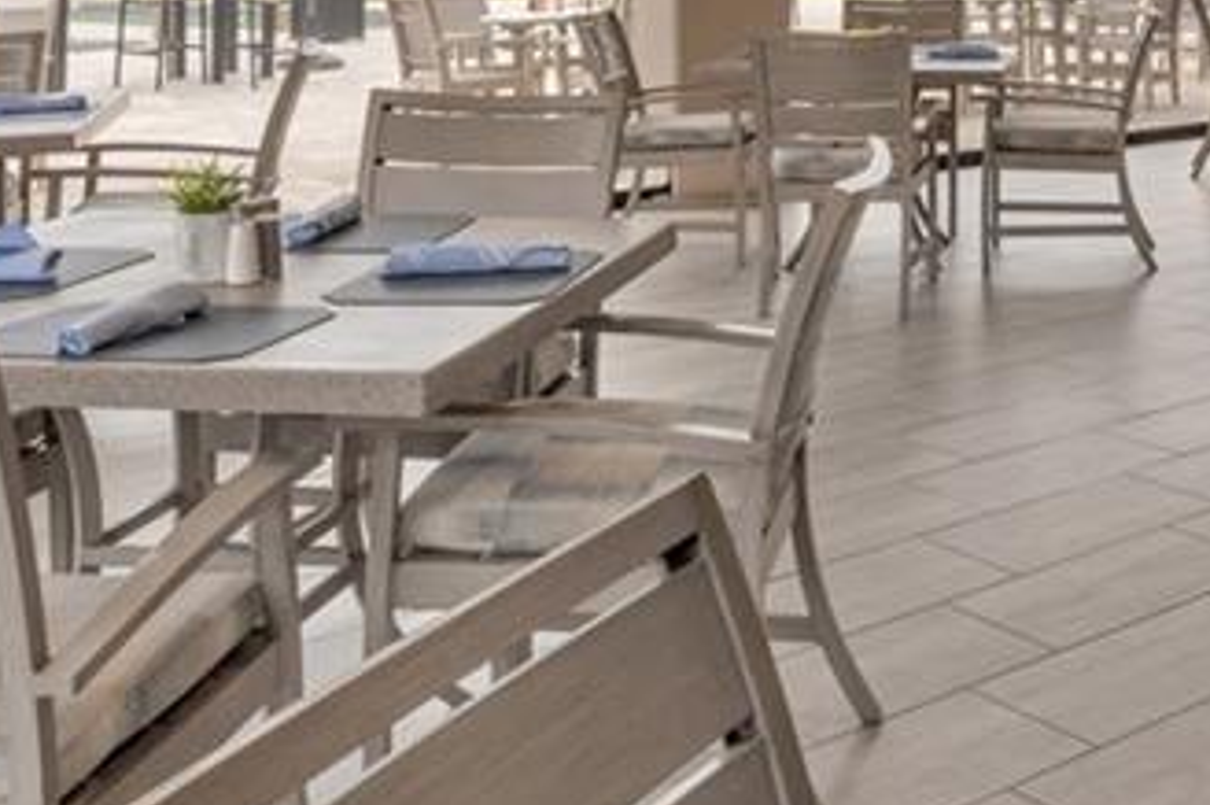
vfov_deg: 23.9
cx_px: 1011
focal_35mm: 53
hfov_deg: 36.0
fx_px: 1780
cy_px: -76
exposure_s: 1/25
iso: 200
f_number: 9
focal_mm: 17
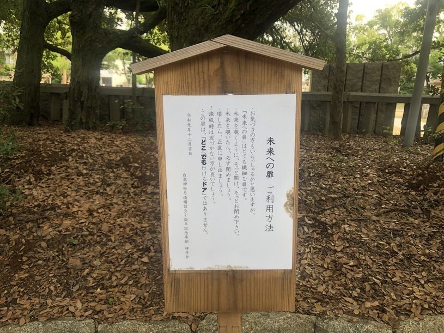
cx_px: 222
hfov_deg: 63.5
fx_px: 359
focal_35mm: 28
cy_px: 166
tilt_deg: -11.4
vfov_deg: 49.7
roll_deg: -1.8
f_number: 1.8
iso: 50
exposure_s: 1/120
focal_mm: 3.99
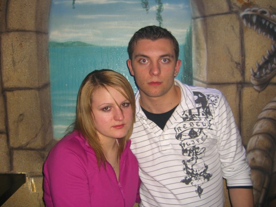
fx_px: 303
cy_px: 104
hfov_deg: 49.0
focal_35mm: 38
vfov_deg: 37.7
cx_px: 138
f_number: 2.8
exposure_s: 1/60
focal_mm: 7.9
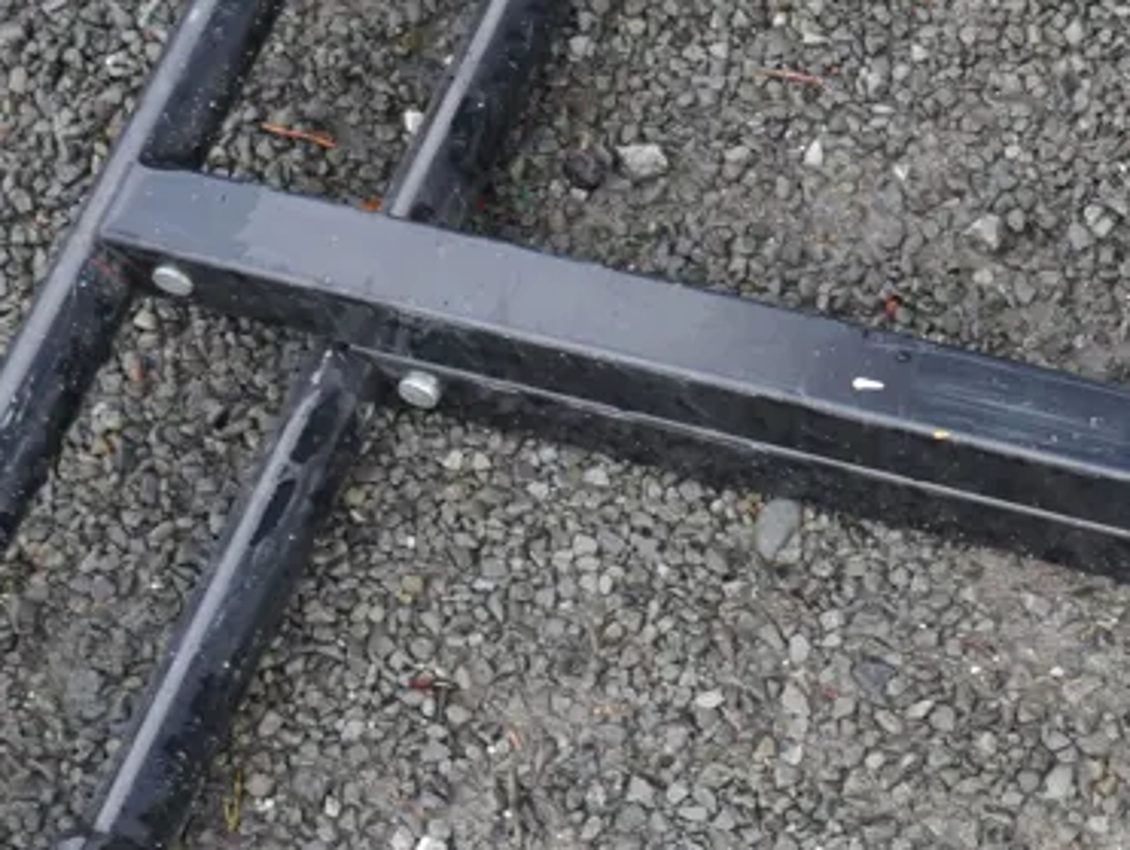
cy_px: 724
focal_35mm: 127
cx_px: 1398
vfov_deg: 11.6
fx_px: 4150
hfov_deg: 14.9
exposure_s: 1/60
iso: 320
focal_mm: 23
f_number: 5.1
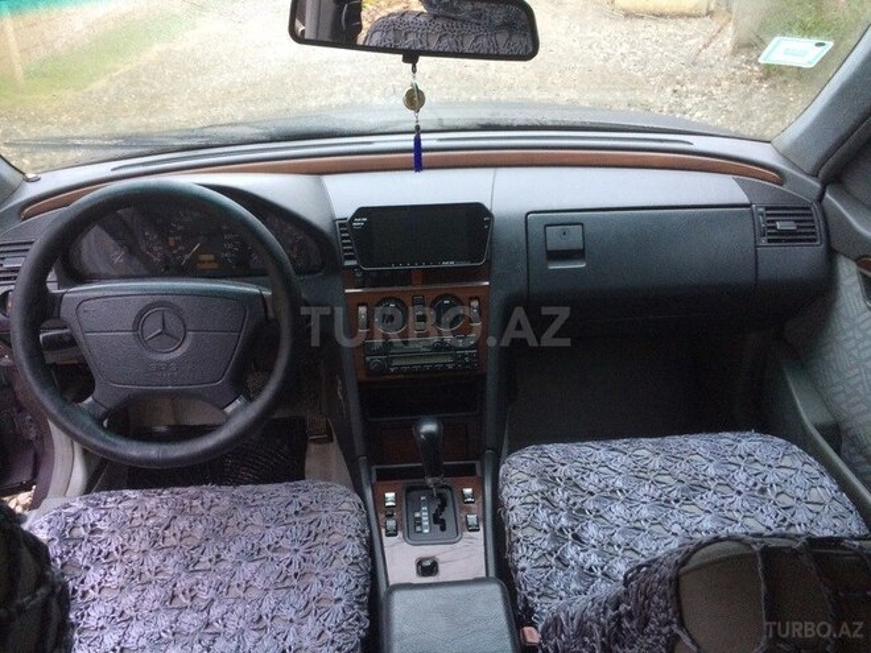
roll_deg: +1.0
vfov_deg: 48.2
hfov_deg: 61.7
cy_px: 326
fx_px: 730
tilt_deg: -27.3
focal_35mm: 29
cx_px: 436
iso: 250
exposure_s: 1/33
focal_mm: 4.15
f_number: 2.2
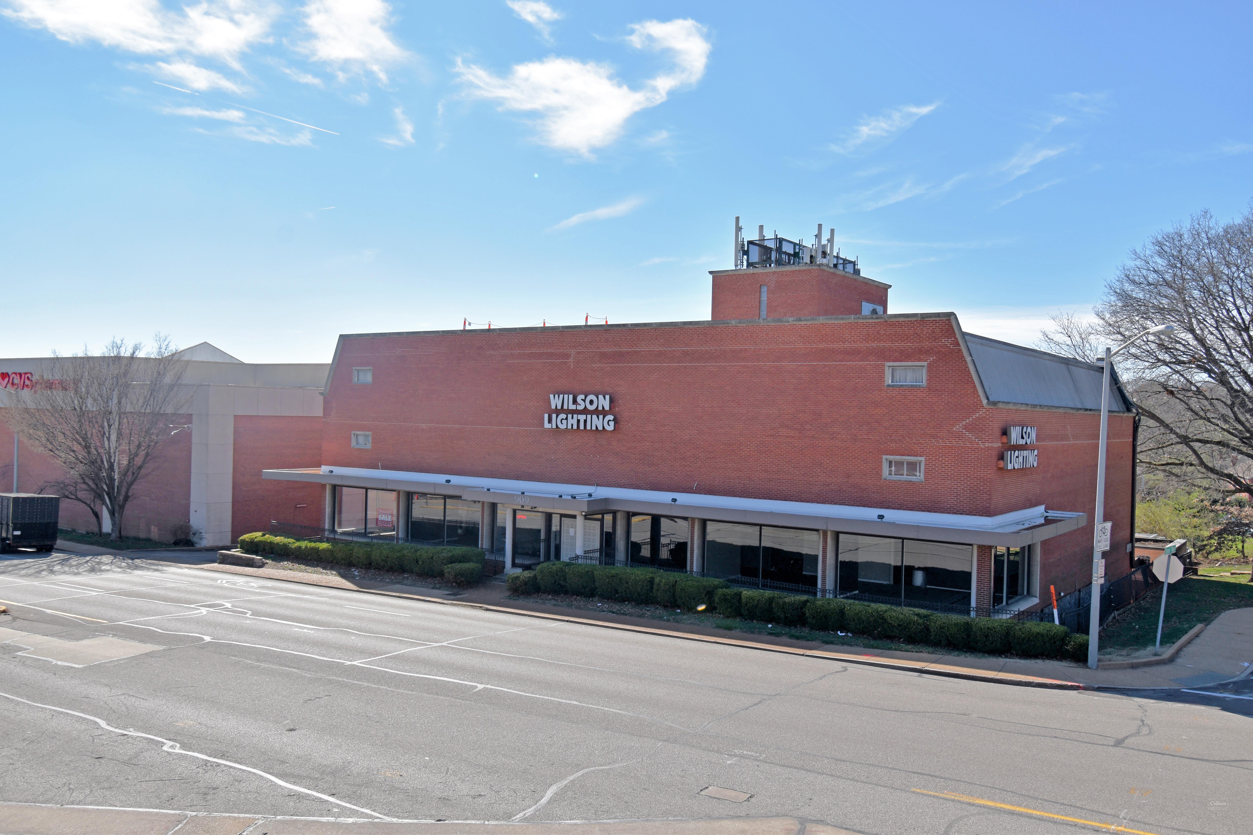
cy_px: 418
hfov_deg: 61.9
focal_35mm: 30
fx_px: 1044
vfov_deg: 43.6
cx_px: 626
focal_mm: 20
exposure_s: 1/250
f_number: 8
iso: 100
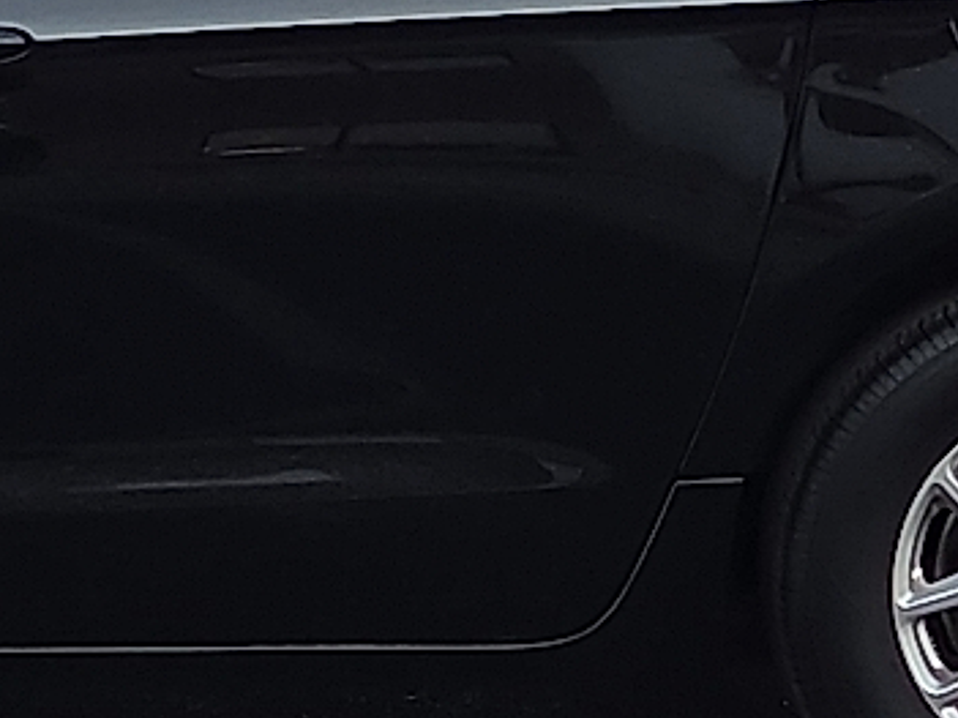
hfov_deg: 10.9
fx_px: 4924
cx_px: -134
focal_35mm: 178
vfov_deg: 8.3
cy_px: 8
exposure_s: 1/1000
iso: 25
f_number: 1.8
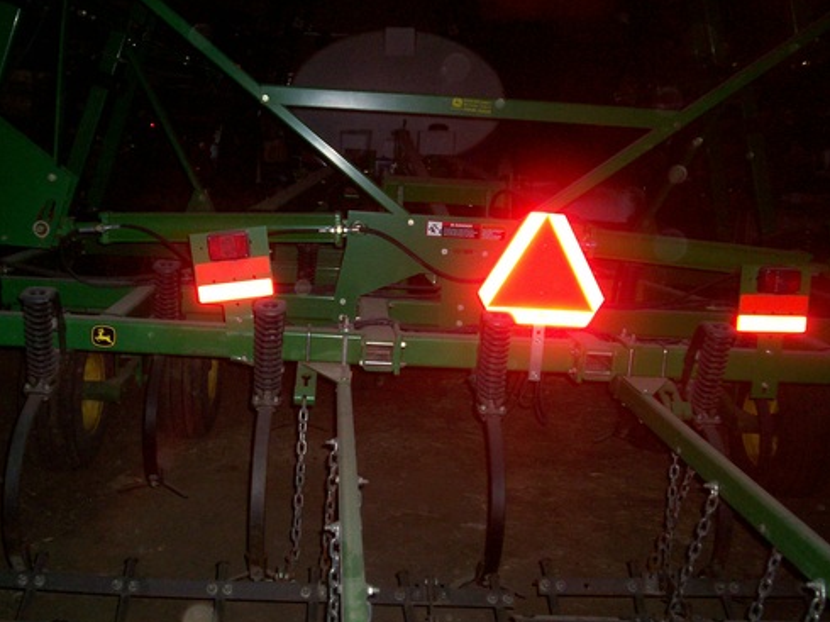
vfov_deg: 35.9
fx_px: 959
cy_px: 327
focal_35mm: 40
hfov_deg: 46.8
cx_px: 405
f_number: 4.5
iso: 140
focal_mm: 5.9
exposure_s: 1/64
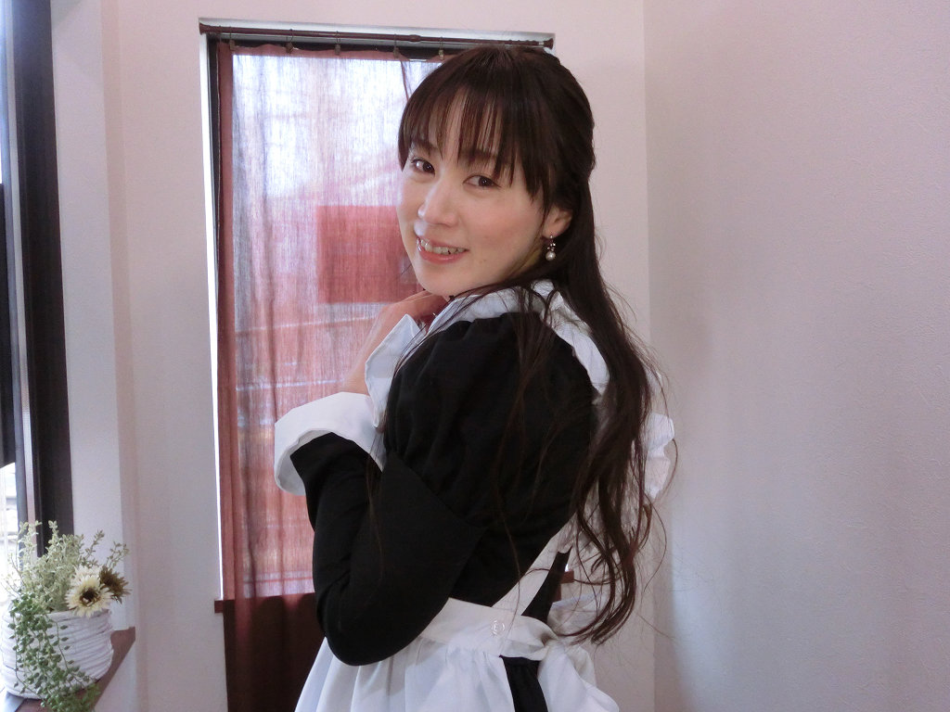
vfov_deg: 49.7
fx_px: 768
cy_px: 356
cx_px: 475
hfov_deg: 63.4
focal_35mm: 28
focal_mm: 5
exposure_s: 1/125
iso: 800
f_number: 3
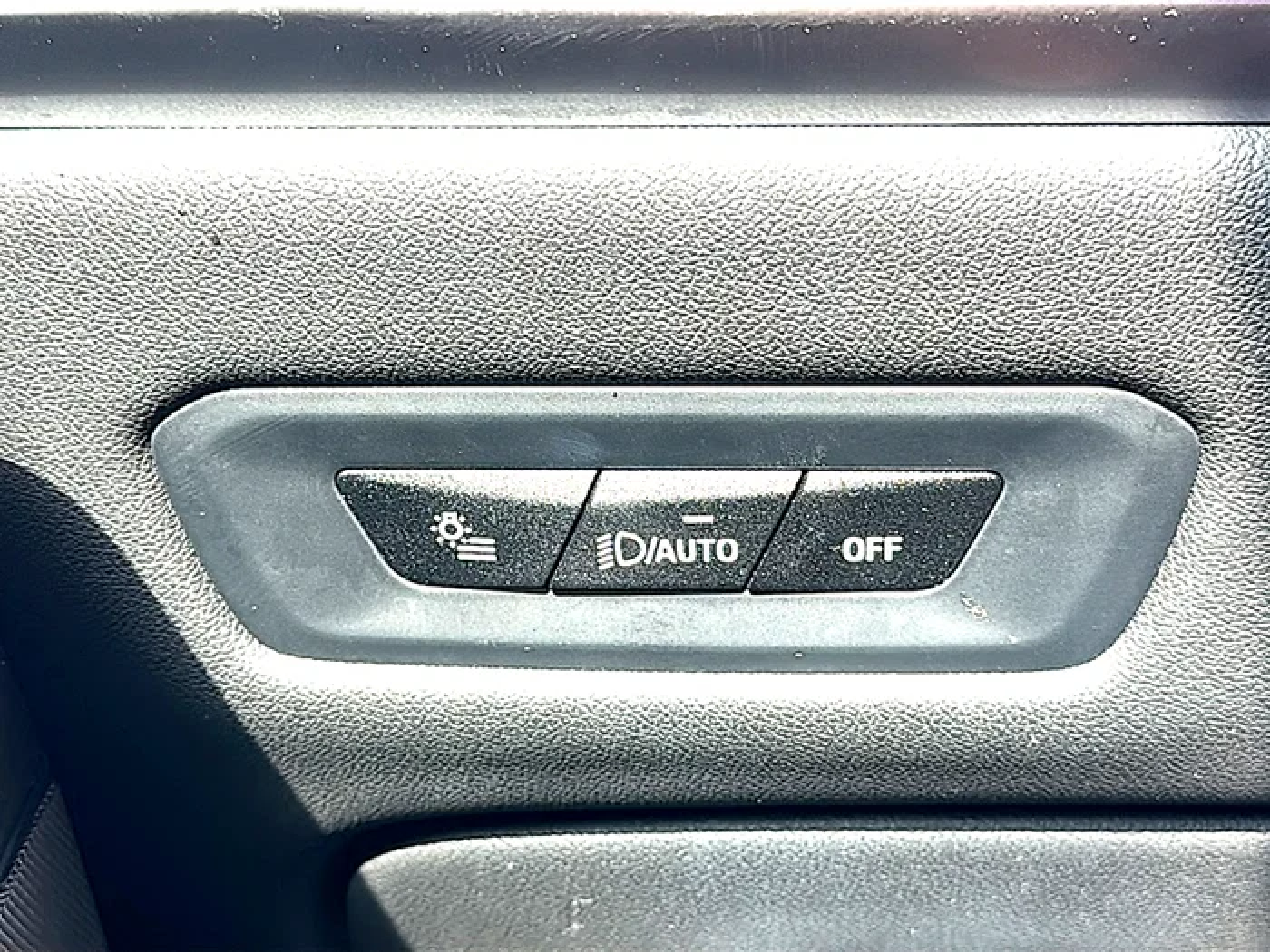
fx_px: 1651
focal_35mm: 45
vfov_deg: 32.2
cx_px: 635
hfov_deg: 42.1
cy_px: 476
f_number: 1.78
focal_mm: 6.86
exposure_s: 1/118
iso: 50
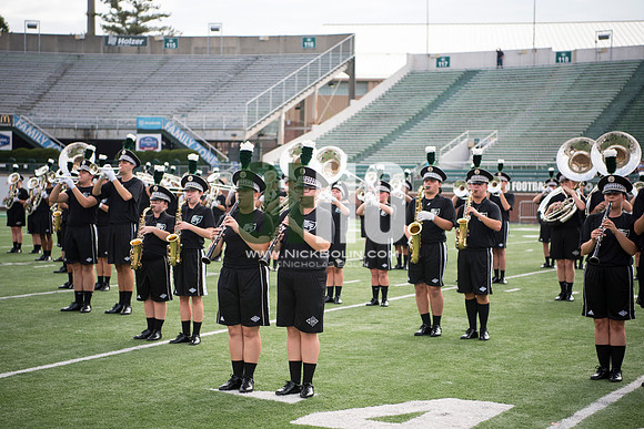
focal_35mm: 70
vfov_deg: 19.5
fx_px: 1252
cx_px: 322
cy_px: 214
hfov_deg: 28.8
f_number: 2.8
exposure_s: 1/2000
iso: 400
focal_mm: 70
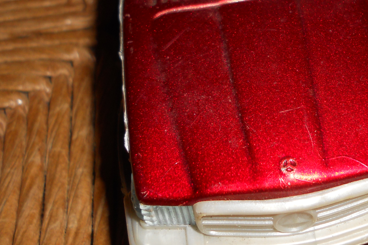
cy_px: 37
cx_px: 245
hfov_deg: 29.1
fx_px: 705
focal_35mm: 69
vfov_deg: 19.5
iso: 80
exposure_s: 1/25
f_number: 8.8
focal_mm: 5.8
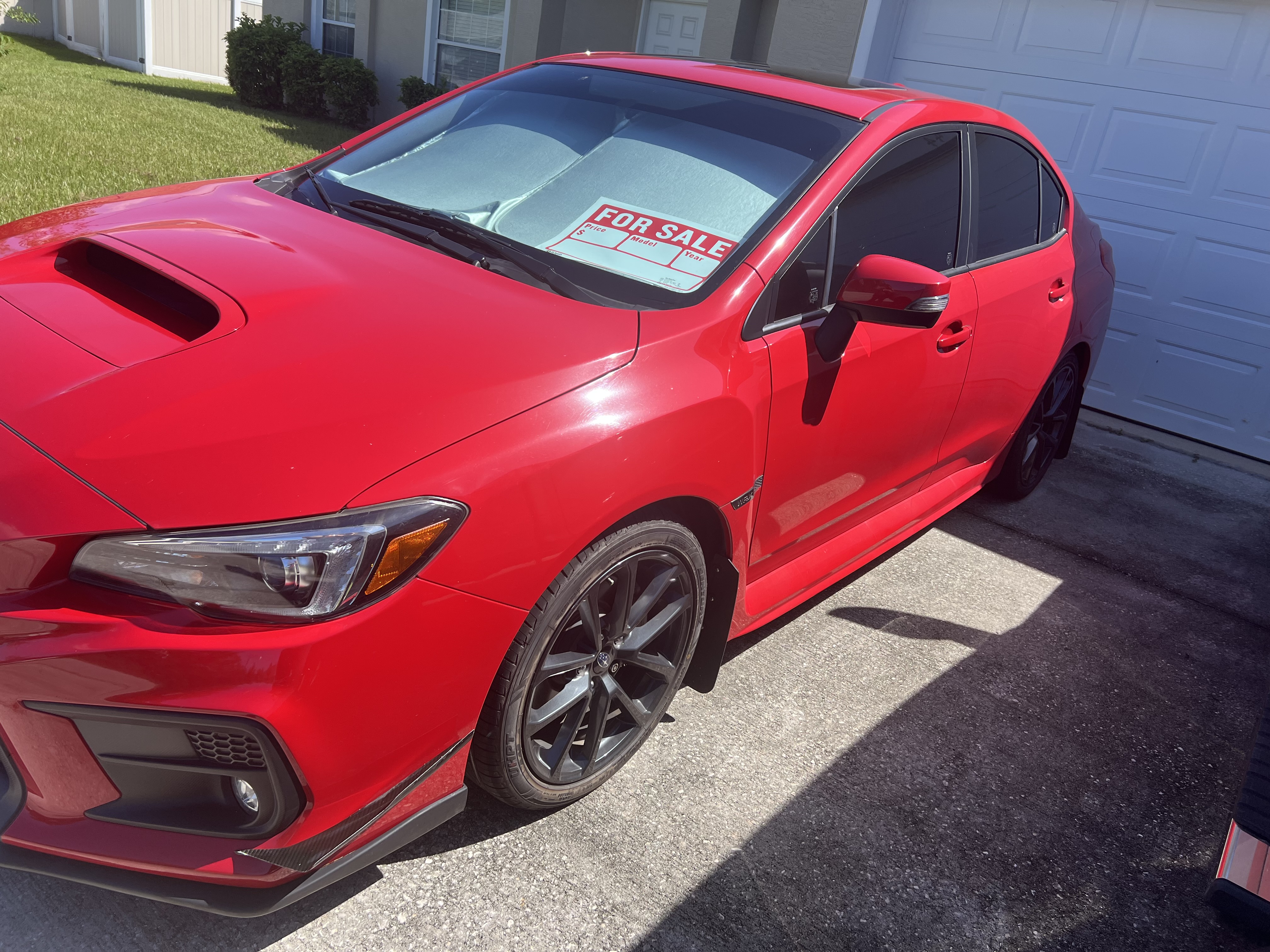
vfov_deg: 53.1
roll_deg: -10.1
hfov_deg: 67.3
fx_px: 954
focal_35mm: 26
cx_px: 635
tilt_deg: -22.4
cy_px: 476
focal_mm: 5.7
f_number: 1.5
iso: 50
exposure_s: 1/2252
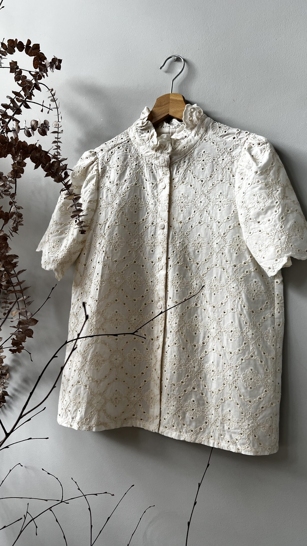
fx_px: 420
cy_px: 279
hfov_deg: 40.2
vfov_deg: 66.1
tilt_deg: +1.0
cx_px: 166
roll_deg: -1.5
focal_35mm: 29
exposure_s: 1/121
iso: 50
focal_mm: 5.7
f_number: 1.5
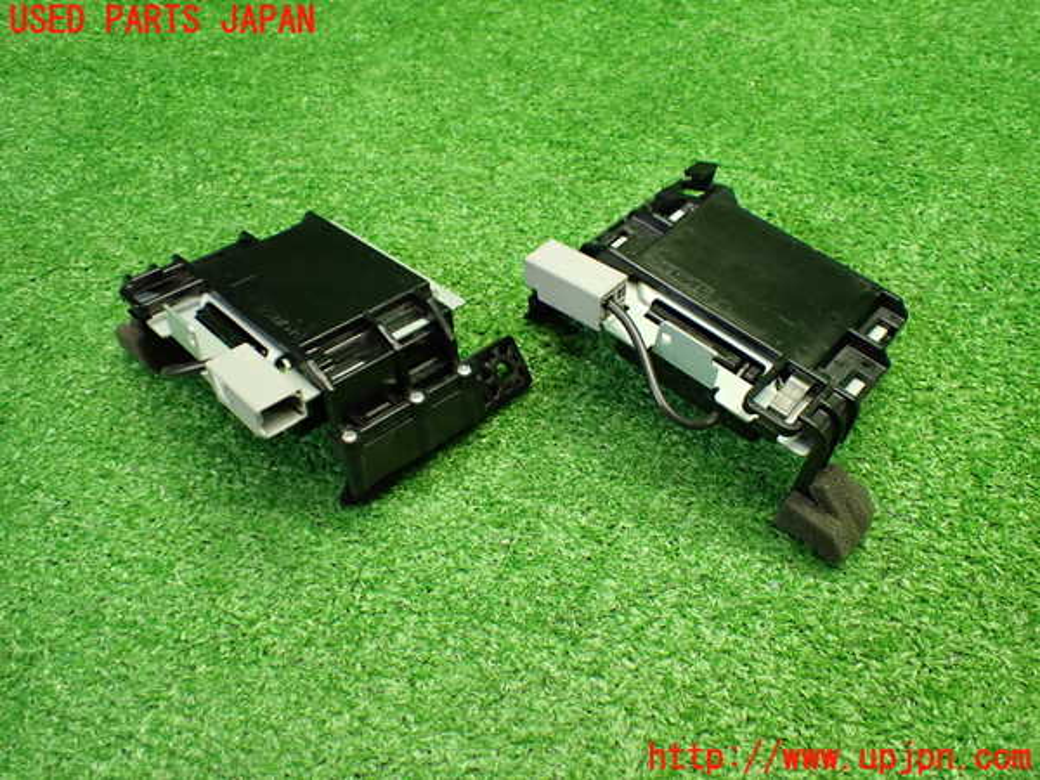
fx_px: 901
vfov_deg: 46.8
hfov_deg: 60.0
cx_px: 520
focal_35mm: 30
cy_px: 390
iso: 800
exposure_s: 1/125
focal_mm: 5.4
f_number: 2.3
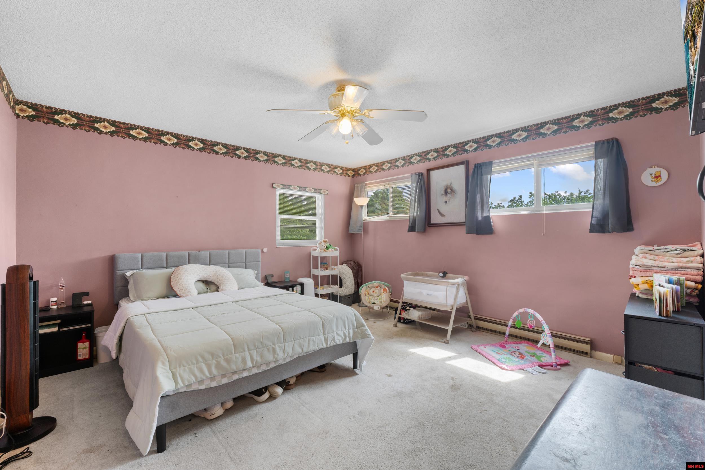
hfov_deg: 100.4
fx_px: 294
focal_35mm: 15
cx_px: 352
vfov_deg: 77.3
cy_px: 235
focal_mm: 10
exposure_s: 1/3
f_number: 9
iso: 200
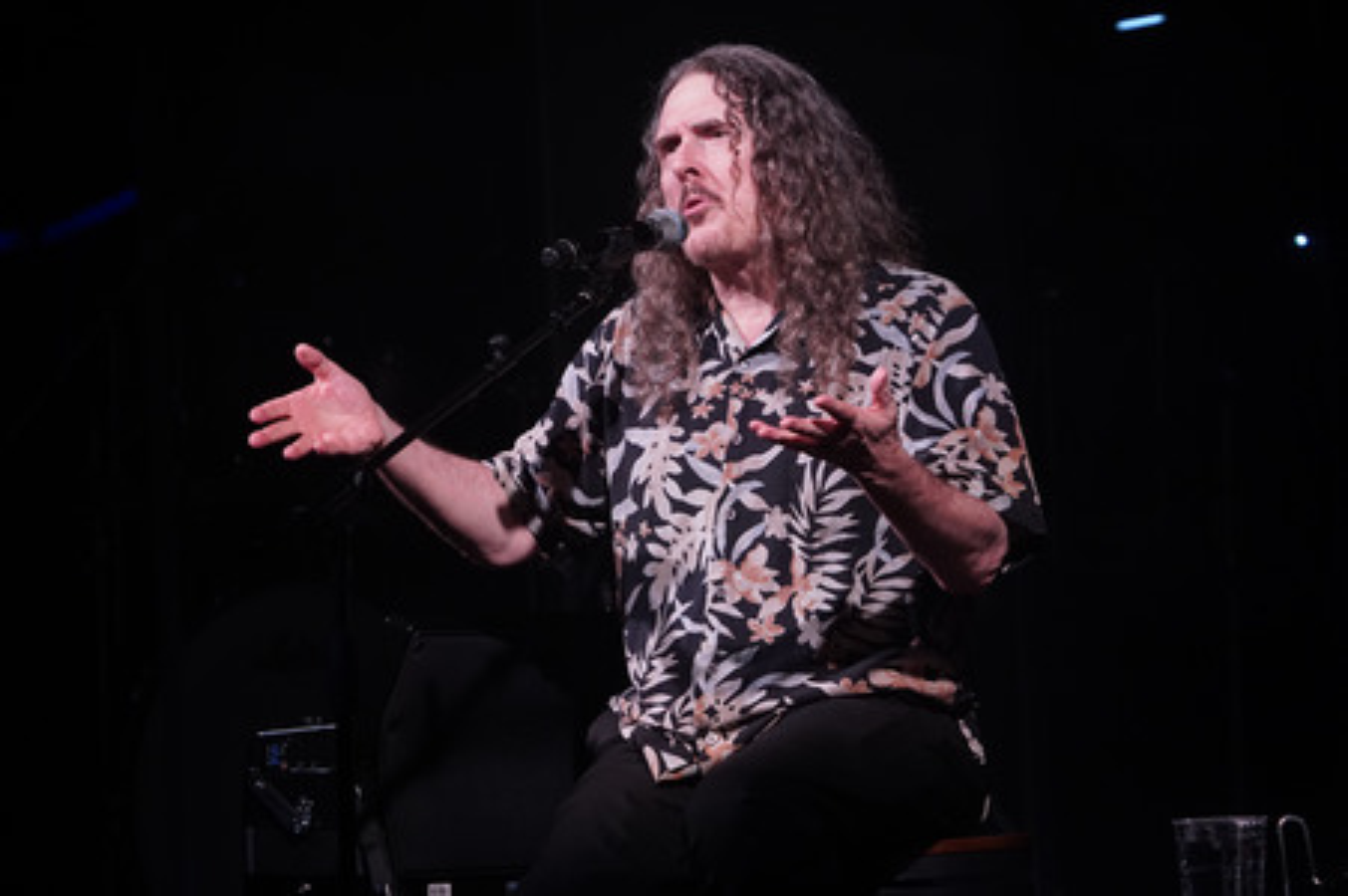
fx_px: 14293
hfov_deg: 5.4
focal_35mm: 382
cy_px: 448
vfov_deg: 3.6
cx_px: 674
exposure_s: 1/500
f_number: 6.3
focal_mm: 382
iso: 3200
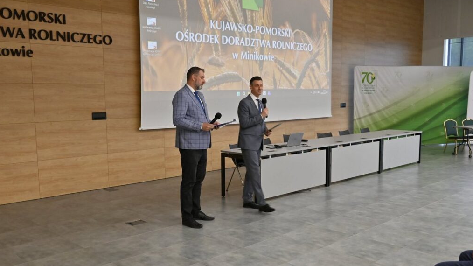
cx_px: 236
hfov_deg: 54.6
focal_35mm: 37
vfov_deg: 32.3
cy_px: 154
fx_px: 458
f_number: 4.8
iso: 500
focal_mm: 34.5
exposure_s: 1/40
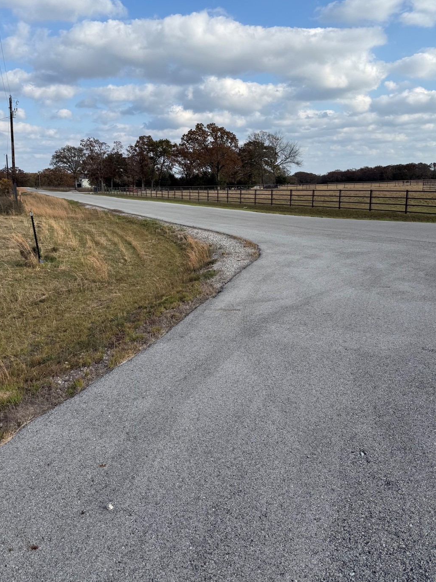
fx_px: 453
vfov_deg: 65.1
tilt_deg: -8.5
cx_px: 200
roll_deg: +1.2
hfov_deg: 51.3
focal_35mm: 27
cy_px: 258
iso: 80
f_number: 1.78
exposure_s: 1/3425
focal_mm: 6.76
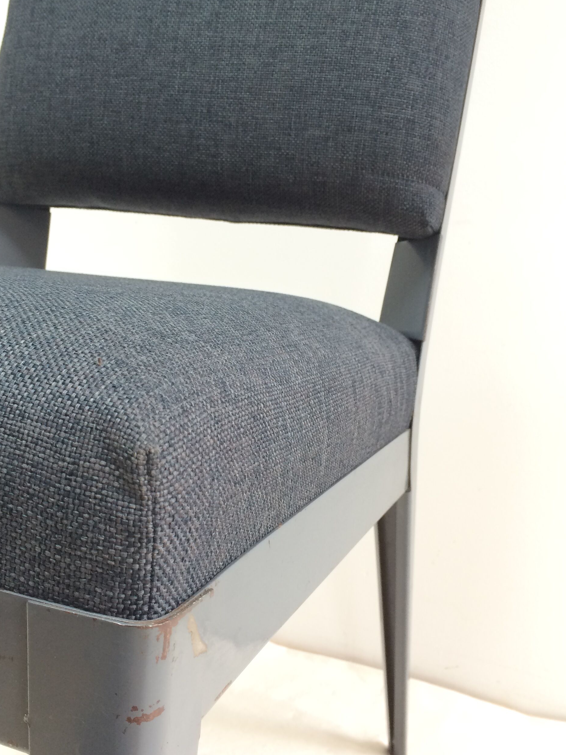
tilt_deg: -11.4
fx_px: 829
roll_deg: -3.6
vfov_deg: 48.9
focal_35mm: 38
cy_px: 403
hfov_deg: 37.7
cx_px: 247
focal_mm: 4.15
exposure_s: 1/33
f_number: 2.2
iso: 40
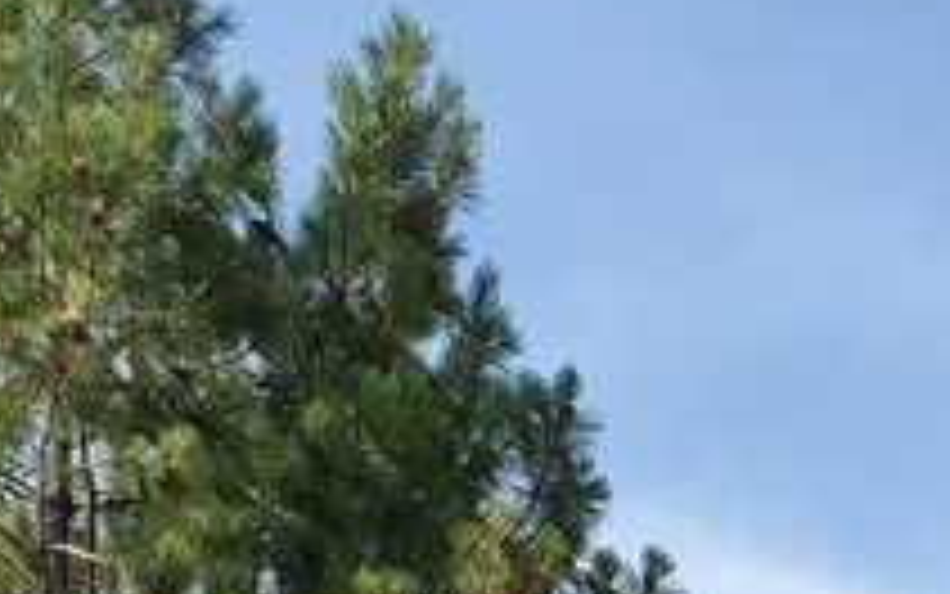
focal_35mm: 134
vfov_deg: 7.5
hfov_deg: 15.3
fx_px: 3470
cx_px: 936
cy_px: 2246
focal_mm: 4.3
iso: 50
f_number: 2.4
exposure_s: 1/997
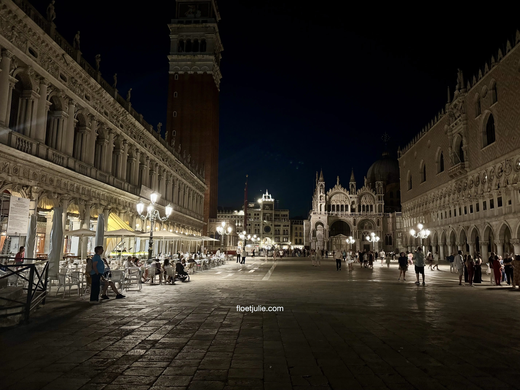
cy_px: 195
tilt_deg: +8.0
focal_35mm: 24
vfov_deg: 56.8
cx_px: 260
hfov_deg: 71.6
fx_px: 361
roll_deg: -0.9
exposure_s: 1/25
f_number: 1.78
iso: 1250
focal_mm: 6.76
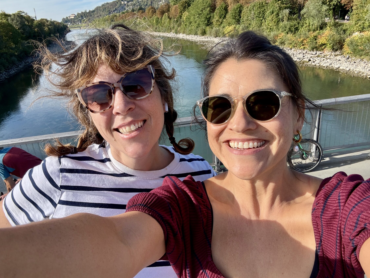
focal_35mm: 26
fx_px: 278
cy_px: 132
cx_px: 173
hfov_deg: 67.2
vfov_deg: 53.0
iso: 25
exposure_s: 1/818
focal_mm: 2.69
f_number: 1.9
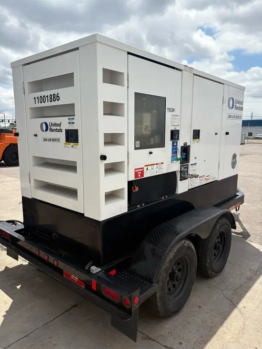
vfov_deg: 67.3
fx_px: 262
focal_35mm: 26
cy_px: 174
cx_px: 131
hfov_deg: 53.1
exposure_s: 1/5814
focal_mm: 5.96
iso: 50
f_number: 1.6
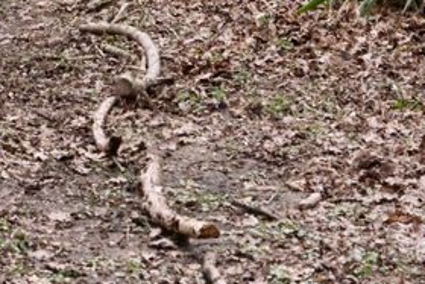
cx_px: -162
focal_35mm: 217
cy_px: -115
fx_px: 2563
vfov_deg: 6.3
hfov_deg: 9.3
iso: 10000
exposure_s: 1/6000
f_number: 6.4
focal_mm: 50.5
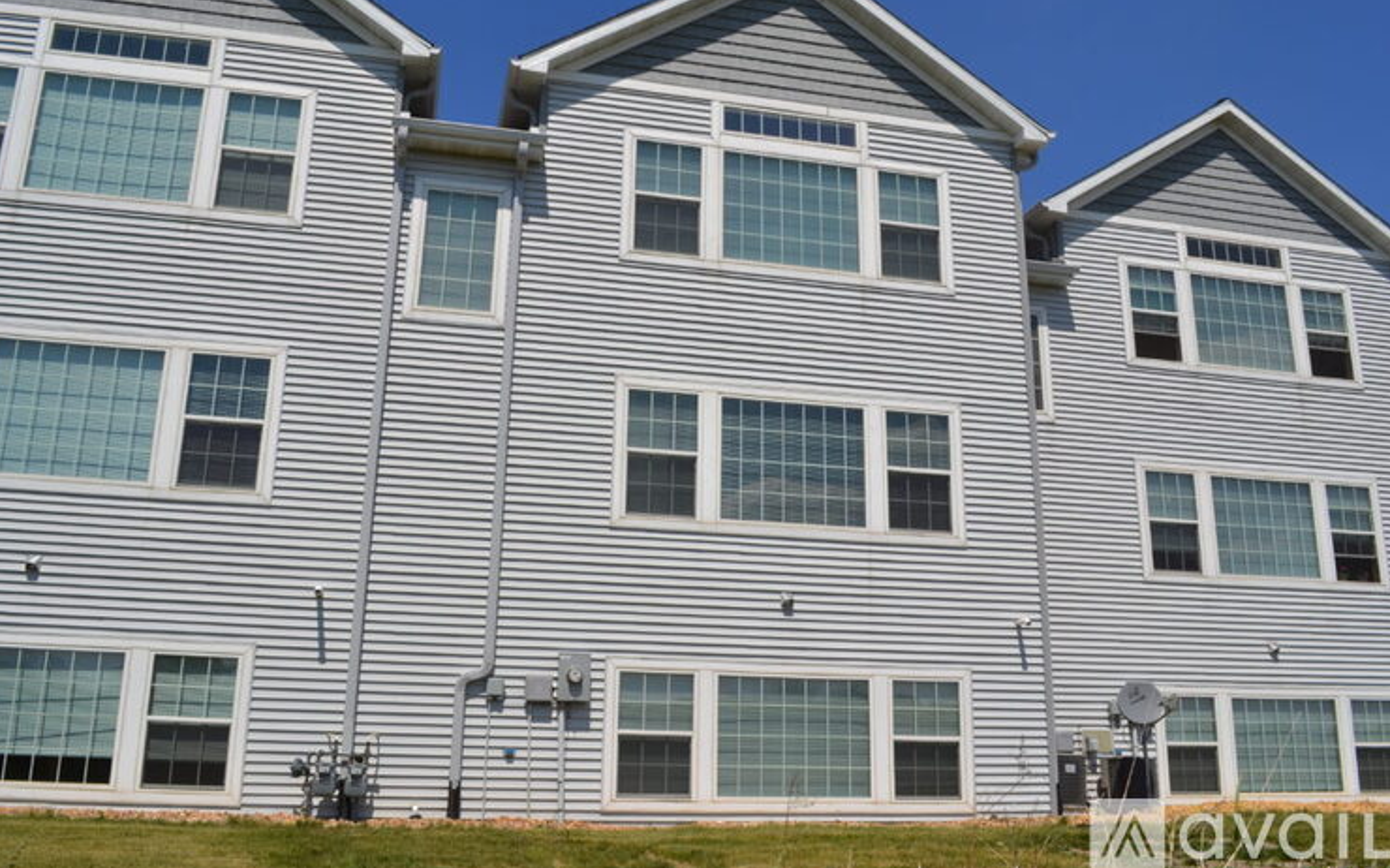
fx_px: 1174
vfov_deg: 40.5
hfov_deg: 61.3
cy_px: 404
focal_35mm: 31
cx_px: 689
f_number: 10
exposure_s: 1/400
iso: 100
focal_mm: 20
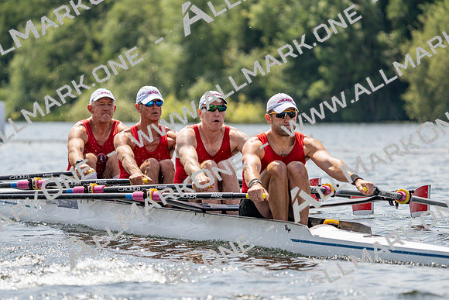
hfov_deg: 7.0
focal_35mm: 295
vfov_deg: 4.7
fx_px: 3680
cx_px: 224
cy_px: 150
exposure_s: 1/1600
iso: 200
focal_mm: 295
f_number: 5.6
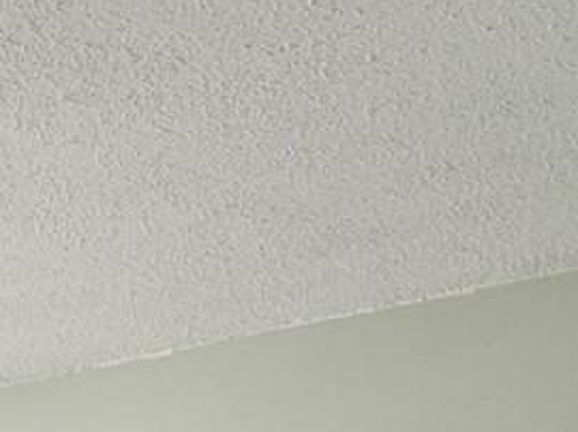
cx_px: -548
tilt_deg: -1.9
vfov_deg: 8.3
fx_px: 2569
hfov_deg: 11.6
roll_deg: -1.9
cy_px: 1241
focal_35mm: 154
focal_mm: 4.2
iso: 50
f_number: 1.6
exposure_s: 1/120
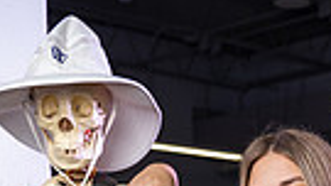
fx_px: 1010
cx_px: 186
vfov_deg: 8.8
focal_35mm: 115
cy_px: 538
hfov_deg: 18.6
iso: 250
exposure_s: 1/250
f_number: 4.5
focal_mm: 33
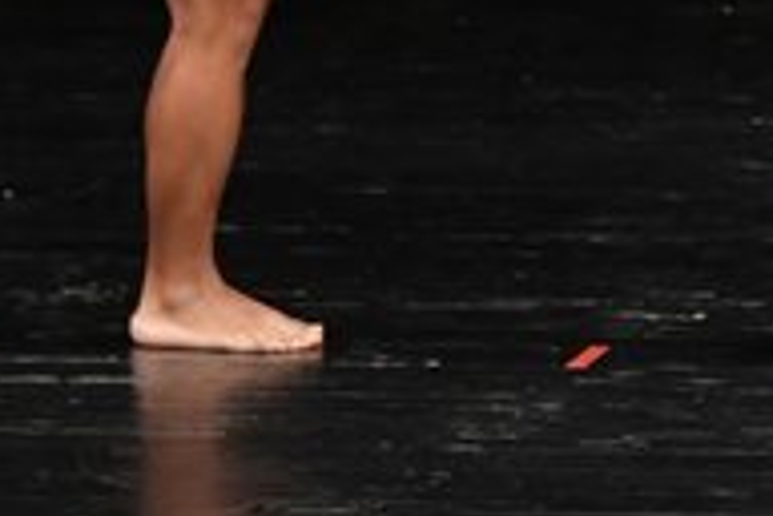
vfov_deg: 1.7
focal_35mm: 817
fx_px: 17541
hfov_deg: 2.5
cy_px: -266
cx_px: 1174
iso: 2500
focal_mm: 135
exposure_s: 1/400
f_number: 5.6
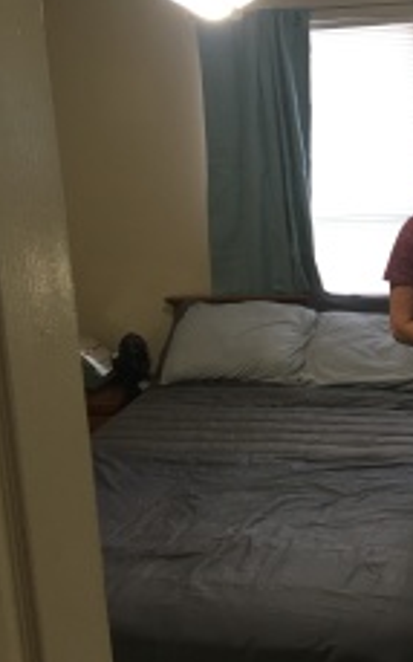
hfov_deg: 24.9
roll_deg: +2.8
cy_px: 292
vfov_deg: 41.0
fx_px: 883
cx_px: 427
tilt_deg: -10.6
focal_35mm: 49
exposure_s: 1/30
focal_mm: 4.15
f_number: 2.2
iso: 64
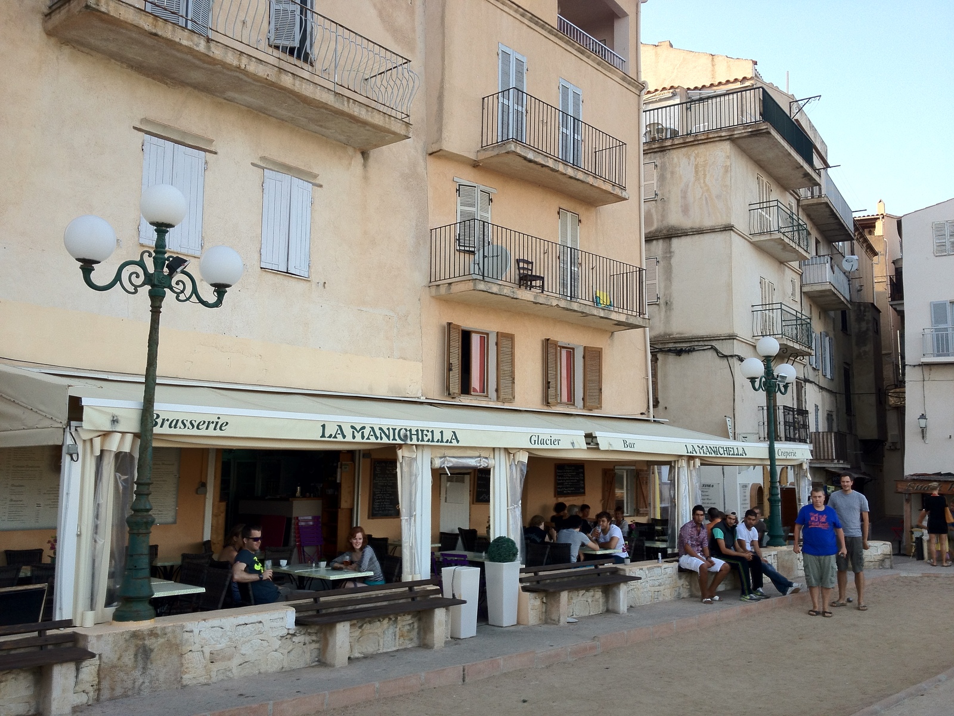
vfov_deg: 40.7
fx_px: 965
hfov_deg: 52.6
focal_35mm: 35
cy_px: 358
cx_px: 477
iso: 64
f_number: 2.4
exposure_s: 1/197
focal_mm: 4.28
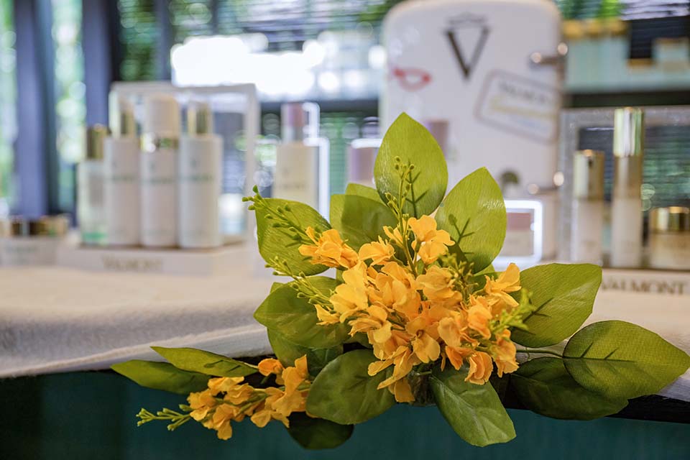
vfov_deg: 31.2
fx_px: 824
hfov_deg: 45.4
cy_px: 230
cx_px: 345
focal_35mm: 43
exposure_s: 1/200
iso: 2200
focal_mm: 43
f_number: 3.5
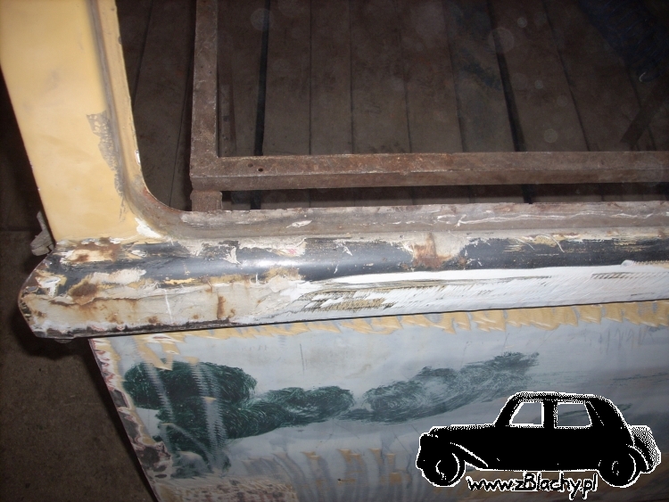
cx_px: 334
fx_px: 715
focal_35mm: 37
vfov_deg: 38.7
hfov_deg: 50.1
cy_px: 251
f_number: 2.8
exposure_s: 1/60
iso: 64
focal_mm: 6.2
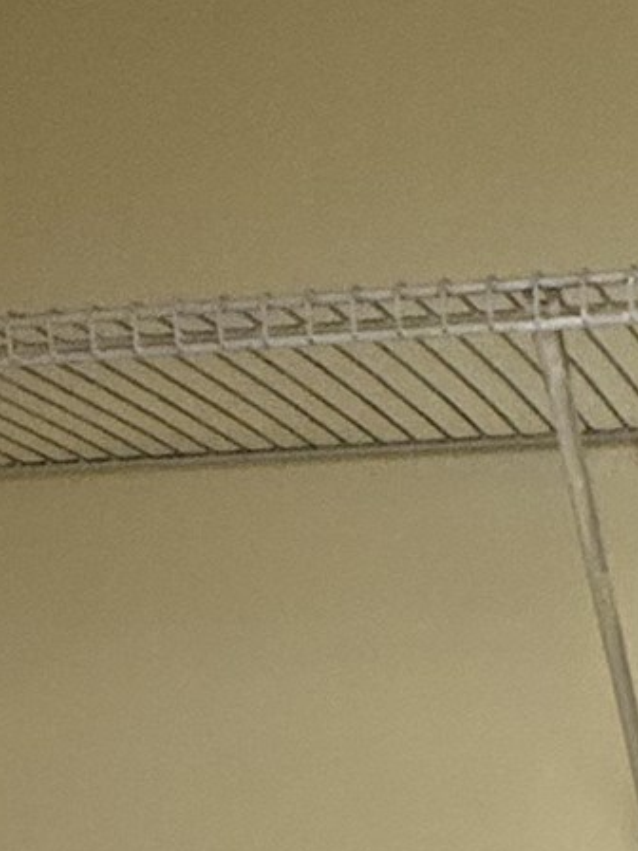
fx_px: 1769
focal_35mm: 72
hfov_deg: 19.6
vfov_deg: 19.6
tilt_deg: -19.8
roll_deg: +1.0
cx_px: 691
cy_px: 1560
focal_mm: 2.22
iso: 400
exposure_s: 1/60
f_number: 2.2
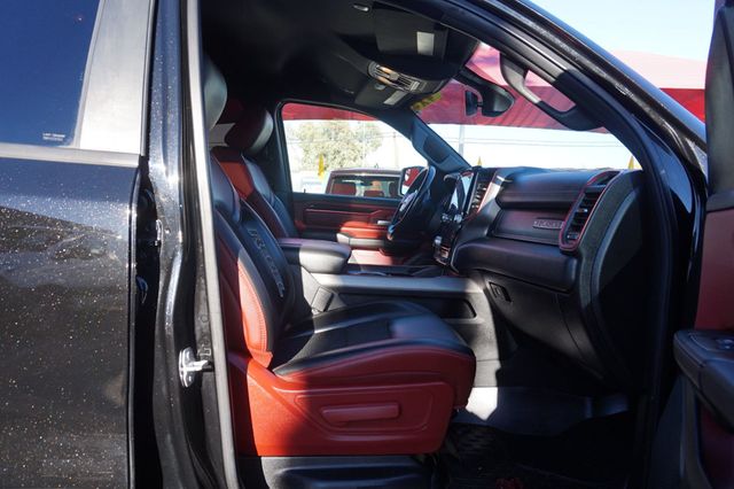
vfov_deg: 53.1
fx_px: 489
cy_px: 244
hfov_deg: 73.8
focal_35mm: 24
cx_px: 367
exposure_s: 1/80
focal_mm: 16
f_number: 5.6
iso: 100
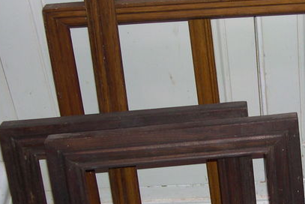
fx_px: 822
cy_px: 110
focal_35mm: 97
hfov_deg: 20.5
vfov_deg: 14.1
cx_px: 292
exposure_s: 1/60
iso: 100
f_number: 2.8
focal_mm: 8
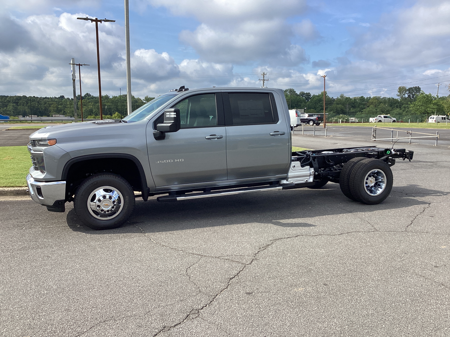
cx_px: 225
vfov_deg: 45.4
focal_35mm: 31
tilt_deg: -7.7
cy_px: 168
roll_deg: +0.2
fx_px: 403
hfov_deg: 58.4
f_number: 2.4
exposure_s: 1/1148
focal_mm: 3.3
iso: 25
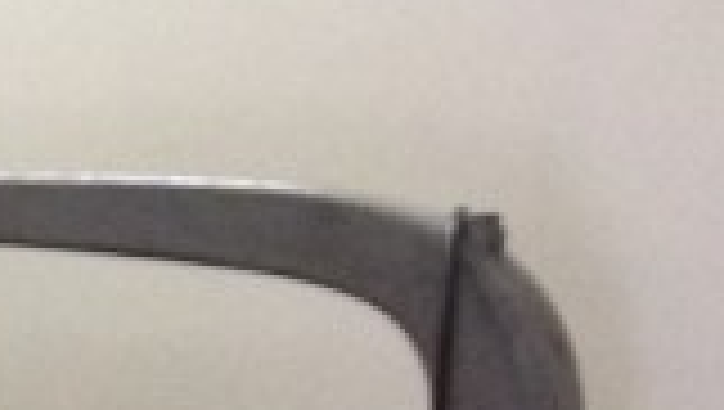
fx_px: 5151
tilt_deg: -2.5
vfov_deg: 4.5
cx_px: -1754
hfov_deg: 6.9
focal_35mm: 268
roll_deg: -1.5
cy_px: 559
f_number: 2.4
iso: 160
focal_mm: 4.12
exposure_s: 1/20
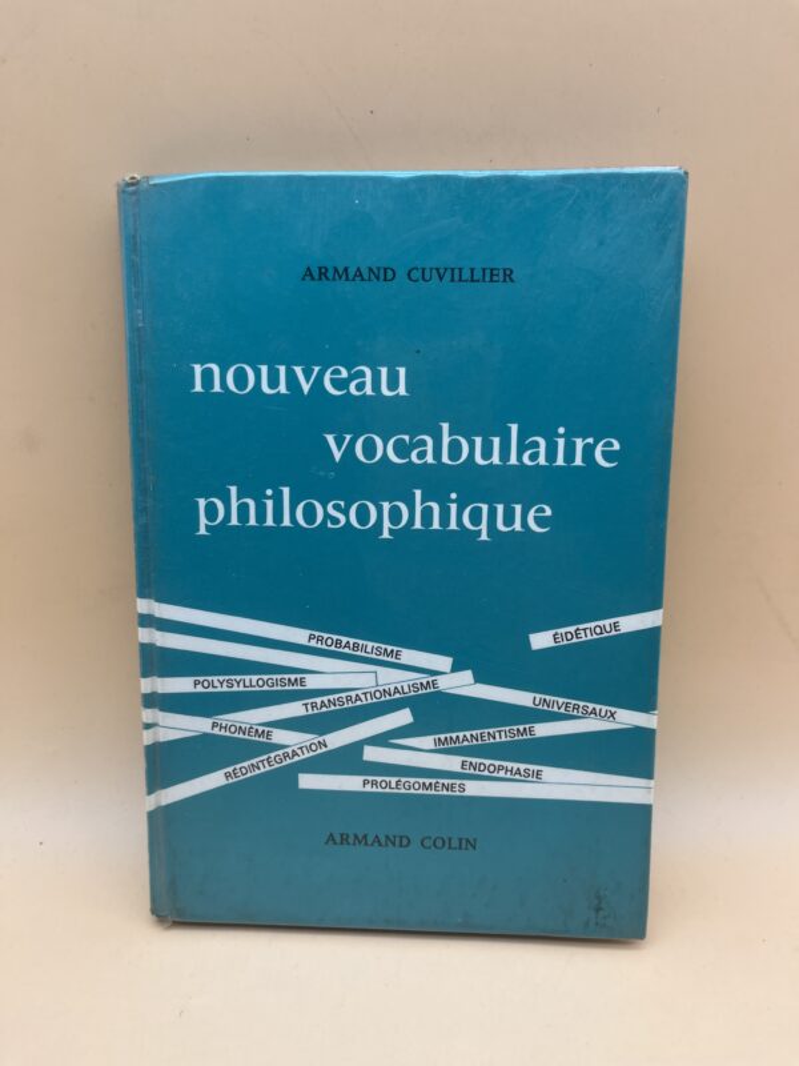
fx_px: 800
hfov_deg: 53.1
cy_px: 533
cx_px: 400
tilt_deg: -24.3
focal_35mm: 26
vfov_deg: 67.3
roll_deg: -0.6
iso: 40
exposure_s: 1/181
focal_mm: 5.1
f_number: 1.6
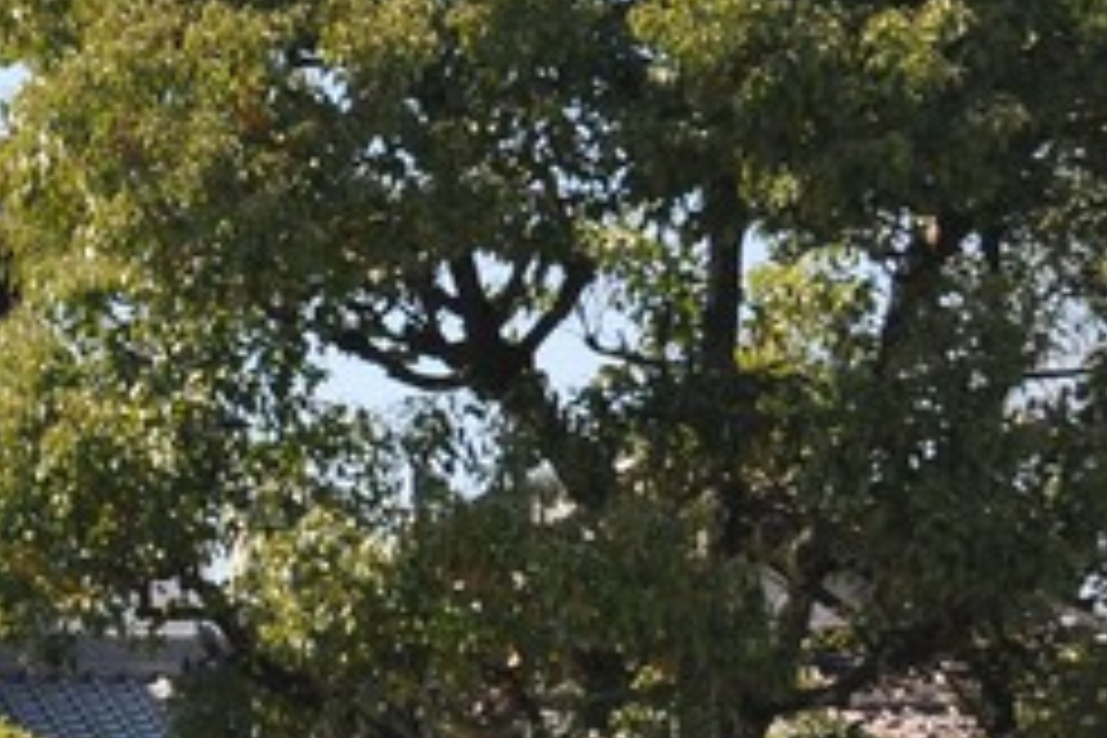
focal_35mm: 155
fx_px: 4766
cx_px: -1210
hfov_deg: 11.7
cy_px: 590
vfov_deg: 8.8
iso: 1000
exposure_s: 1/1600
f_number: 8
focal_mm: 24
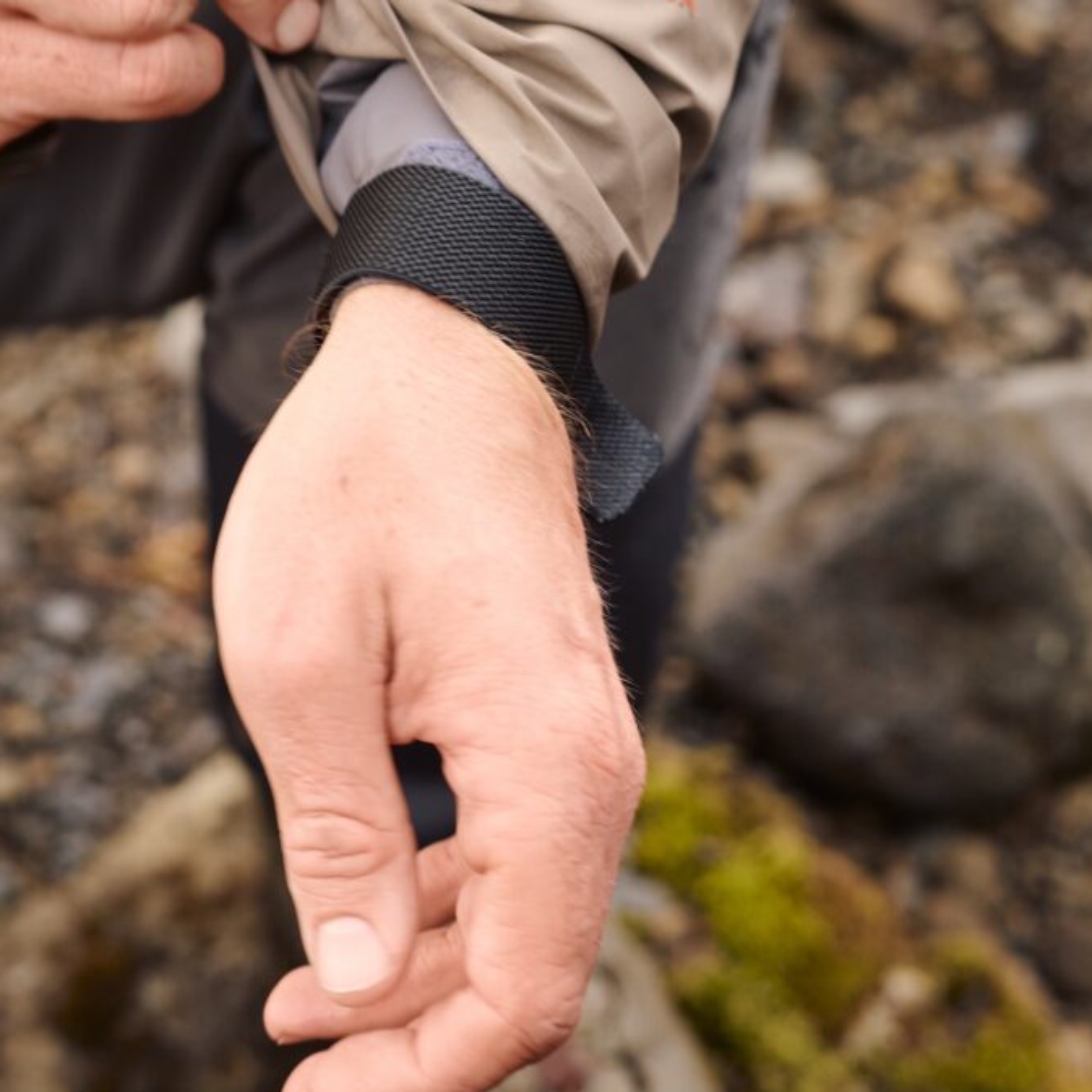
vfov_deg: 22.8
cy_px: 273
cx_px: 544
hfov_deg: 23.1
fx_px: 2677
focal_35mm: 75
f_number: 5.6
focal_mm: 58
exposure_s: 1/80
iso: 800
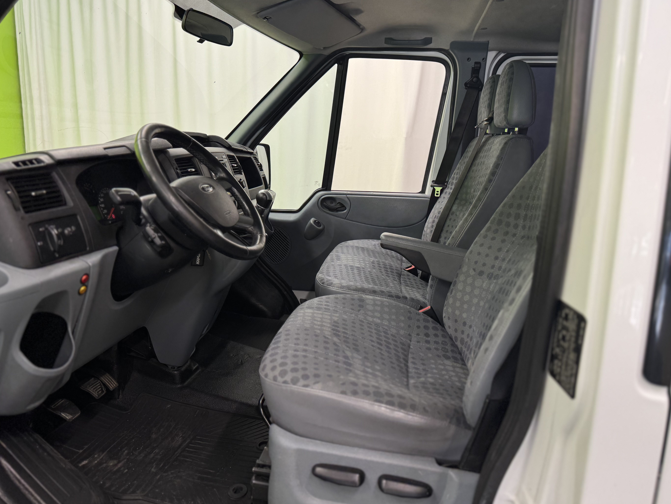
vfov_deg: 54.9
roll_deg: -2.7
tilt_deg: -11.9
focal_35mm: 25
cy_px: 244
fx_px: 485
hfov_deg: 69.4
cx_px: 331
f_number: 1.78
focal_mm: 6.76
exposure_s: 1/100
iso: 64
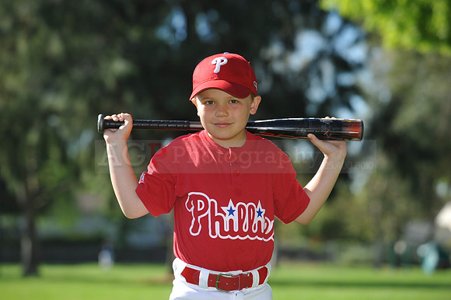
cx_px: 226
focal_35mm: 155
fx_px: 1941
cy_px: 150
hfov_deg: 13.3
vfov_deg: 8.8
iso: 200
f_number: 5.6
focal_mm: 155
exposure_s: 1/500
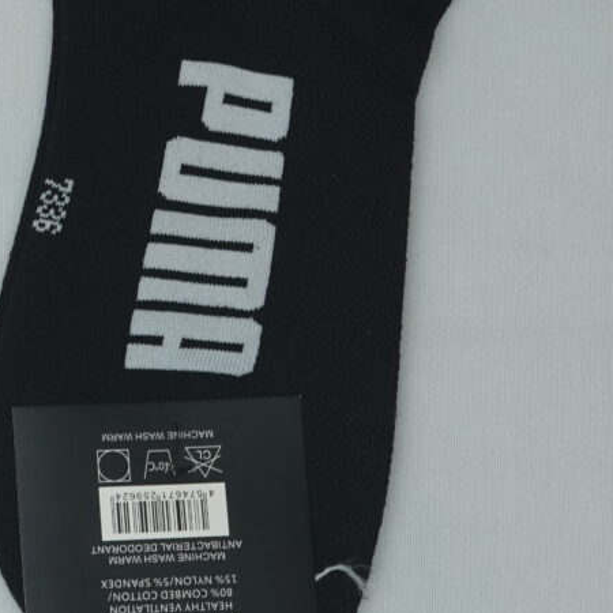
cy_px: 291
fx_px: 4848
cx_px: -836
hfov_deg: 6.9
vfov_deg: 7.2
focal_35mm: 242
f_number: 6.3
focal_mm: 50
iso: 320
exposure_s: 1/200
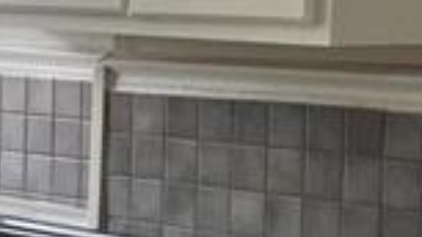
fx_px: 2114
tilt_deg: -4.5
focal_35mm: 189
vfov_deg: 6.4
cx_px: -538
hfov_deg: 10.1
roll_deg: -0.6
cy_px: 127
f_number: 1.5
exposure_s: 1/60
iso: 64
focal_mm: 5.7
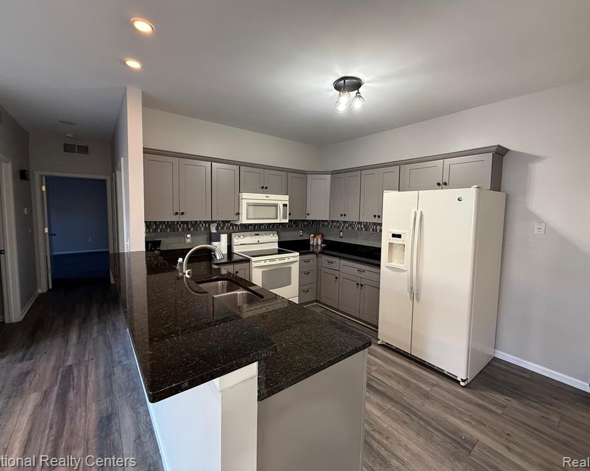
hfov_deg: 96.8
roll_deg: -1.0
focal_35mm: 15
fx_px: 262
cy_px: 230
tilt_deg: -3.4
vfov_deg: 84.0
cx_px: 303
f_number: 2.2
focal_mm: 2.22
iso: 250
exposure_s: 1/60
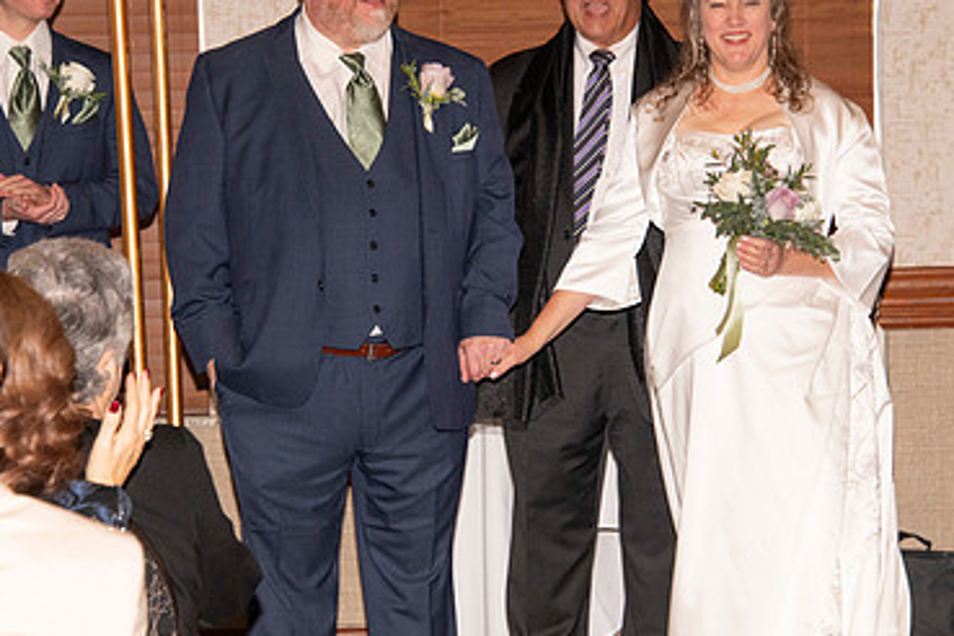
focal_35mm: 228
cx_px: 486
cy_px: 288
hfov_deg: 9.0
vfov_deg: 6.0
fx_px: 6042
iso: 1000
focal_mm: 145
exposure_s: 1/160
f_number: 7.1
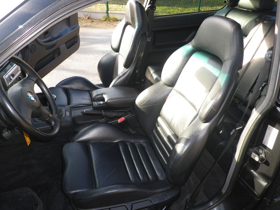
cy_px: 105
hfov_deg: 63.4
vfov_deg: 49.7
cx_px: 140
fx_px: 226
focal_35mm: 28
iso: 80
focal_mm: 4.9
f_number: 2.6
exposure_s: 1/125
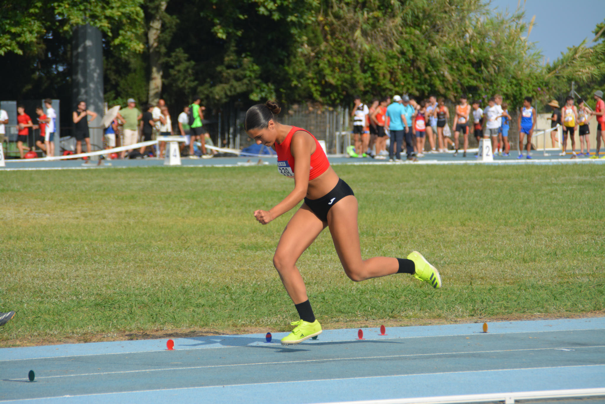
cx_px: 302
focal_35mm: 300
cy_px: 202
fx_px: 5041
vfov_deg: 4.6
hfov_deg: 6.9
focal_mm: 200
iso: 400
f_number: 6.3
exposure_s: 1/1600
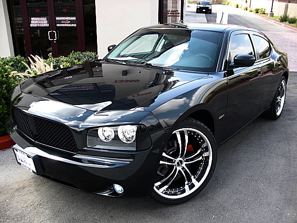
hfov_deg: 51.4
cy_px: 112
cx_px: 148
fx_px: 309
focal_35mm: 36
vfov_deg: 39.7
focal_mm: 6.3
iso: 50
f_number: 2.8
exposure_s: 1/125
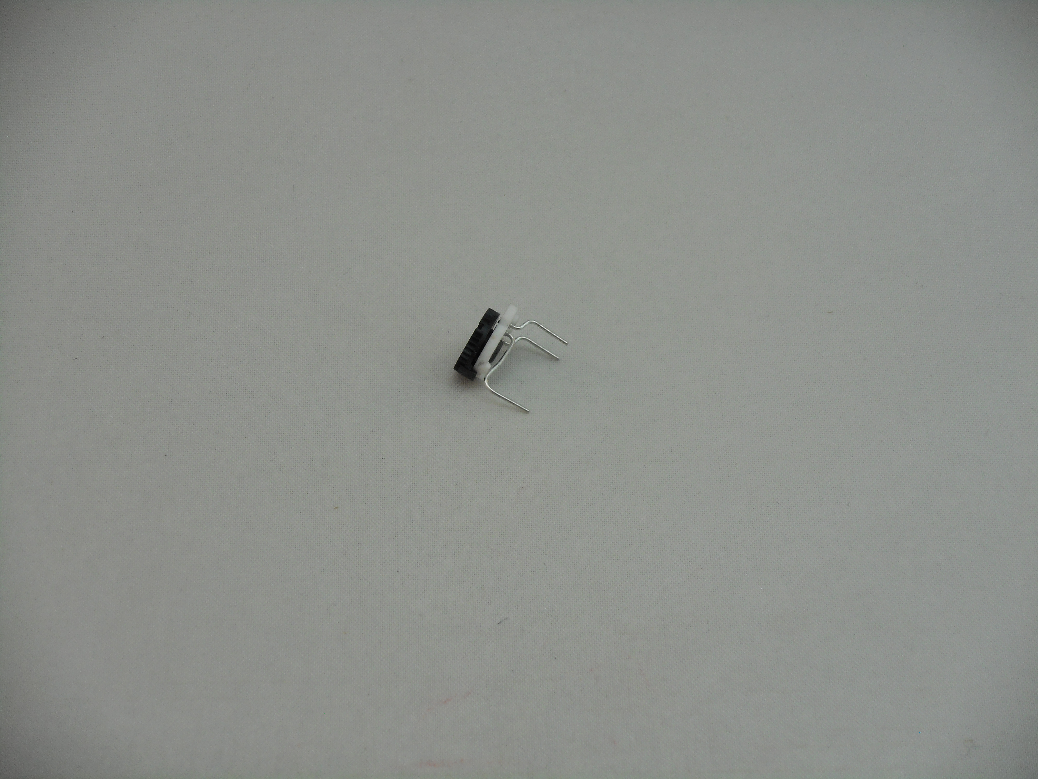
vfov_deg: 12.7
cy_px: 390
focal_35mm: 117
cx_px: 519
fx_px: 3508
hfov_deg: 16.8
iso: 110
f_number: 5.9
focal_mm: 20.9
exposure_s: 1/60
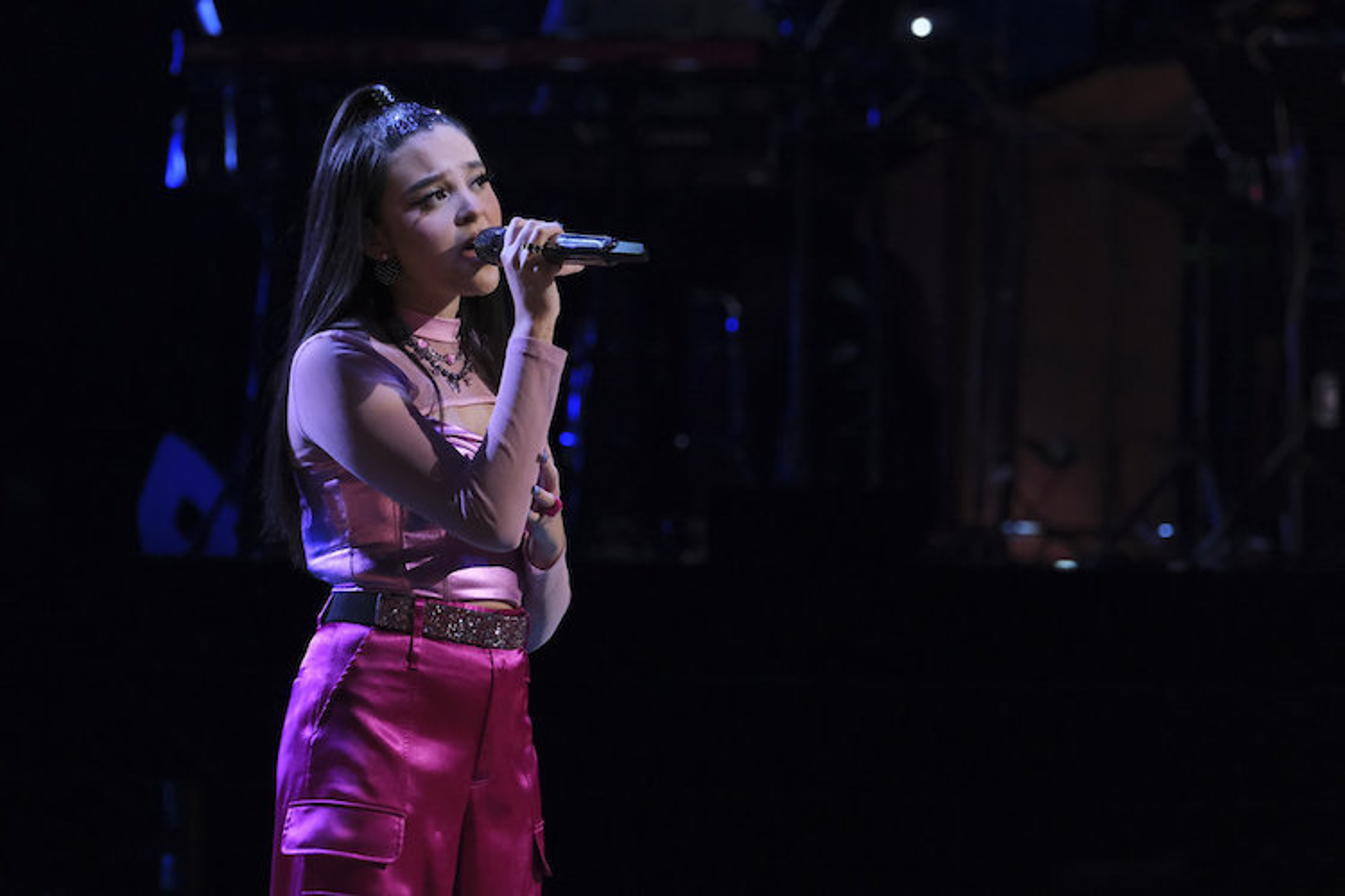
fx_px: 13636
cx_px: 672
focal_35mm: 365
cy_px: 448
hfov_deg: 5.6
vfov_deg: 3.8
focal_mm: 243.3
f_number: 6.4
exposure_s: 1/125
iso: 6400
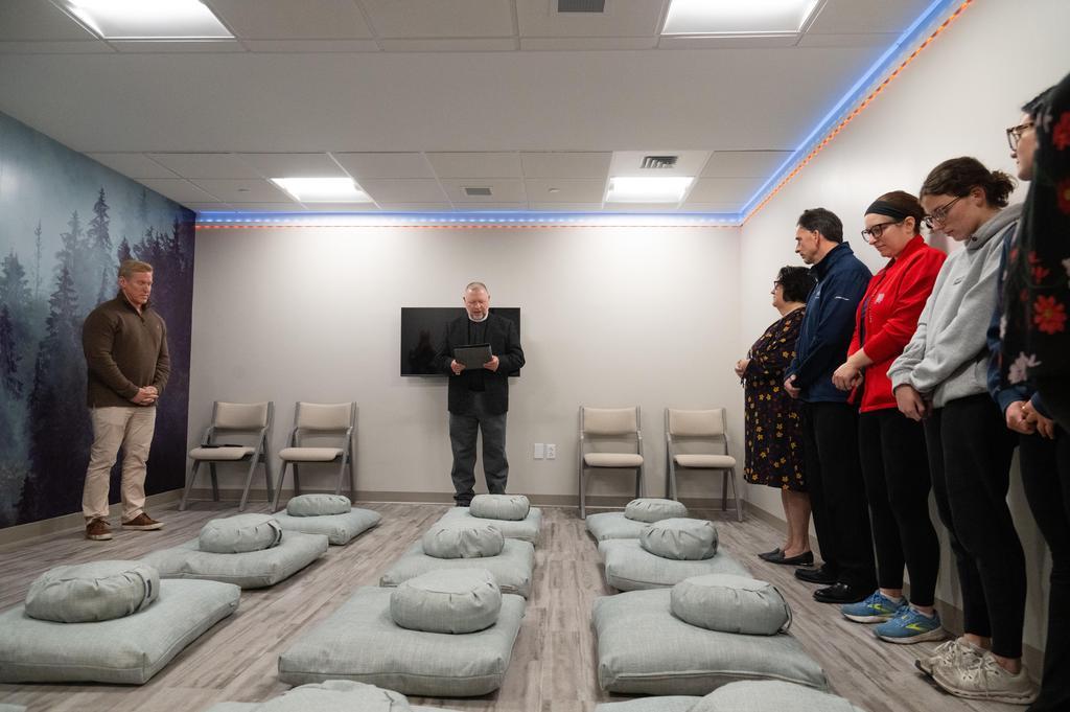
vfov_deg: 53.1
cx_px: 535
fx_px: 713
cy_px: 356
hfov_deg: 73.8
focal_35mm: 24
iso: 5000
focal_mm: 24
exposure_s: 1/200
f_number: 5
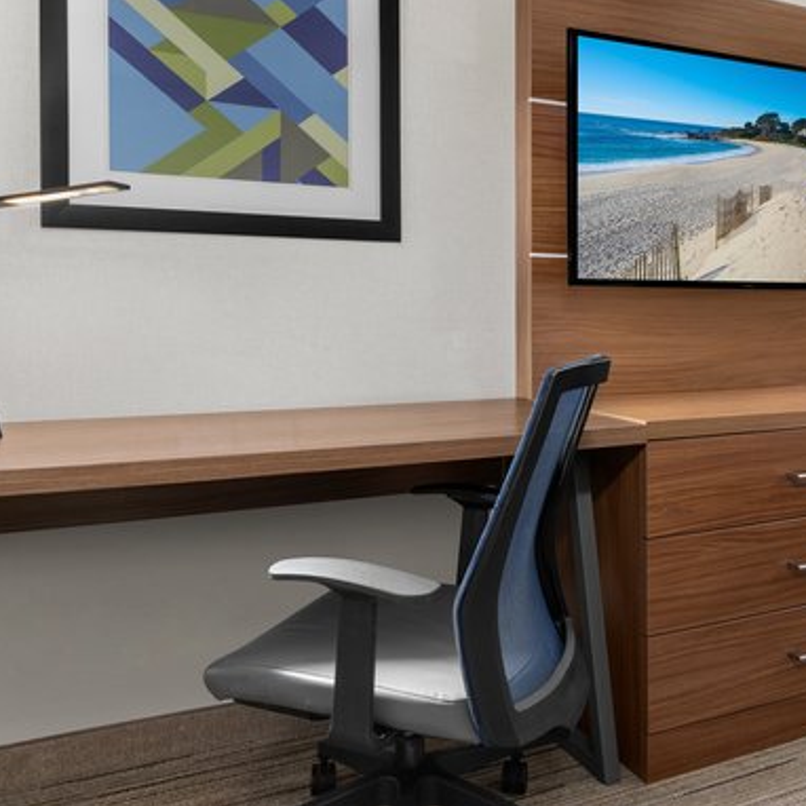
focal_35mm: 32
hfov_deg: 50.3
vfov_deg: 51.0
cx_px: 532
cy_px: 356
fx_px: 843
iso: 400
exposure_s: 4
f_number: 16
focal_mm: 18
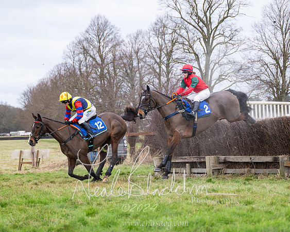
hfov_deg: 15.3
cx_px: 169
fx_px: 1081
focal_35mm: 126
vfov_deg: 12.2
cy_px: 105
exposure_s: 1/1000
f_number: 4
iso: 800
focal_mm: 98
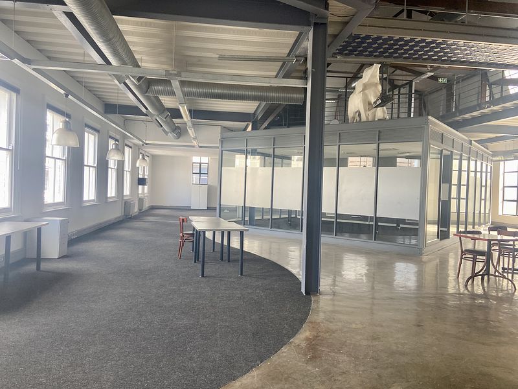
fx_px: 389
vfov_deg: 53.1
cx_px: 259
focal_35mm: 26
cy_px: 194
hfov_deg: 67.3
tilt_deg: -2.0
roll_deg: -2.5
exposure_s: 1/121
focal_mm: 4.25
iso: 100
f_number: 1.8
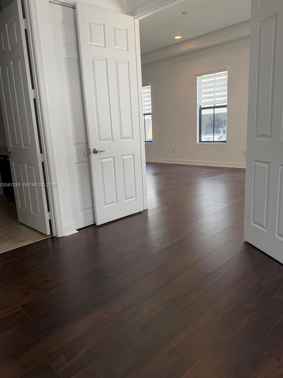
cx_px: 143
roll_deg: +2.8
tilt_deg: -12.7
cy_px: 185
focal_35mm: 25
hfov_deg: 54.9
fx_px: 273
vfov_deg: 69.4
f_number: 1.78
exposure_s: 1/121
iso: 125
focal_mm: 6.76
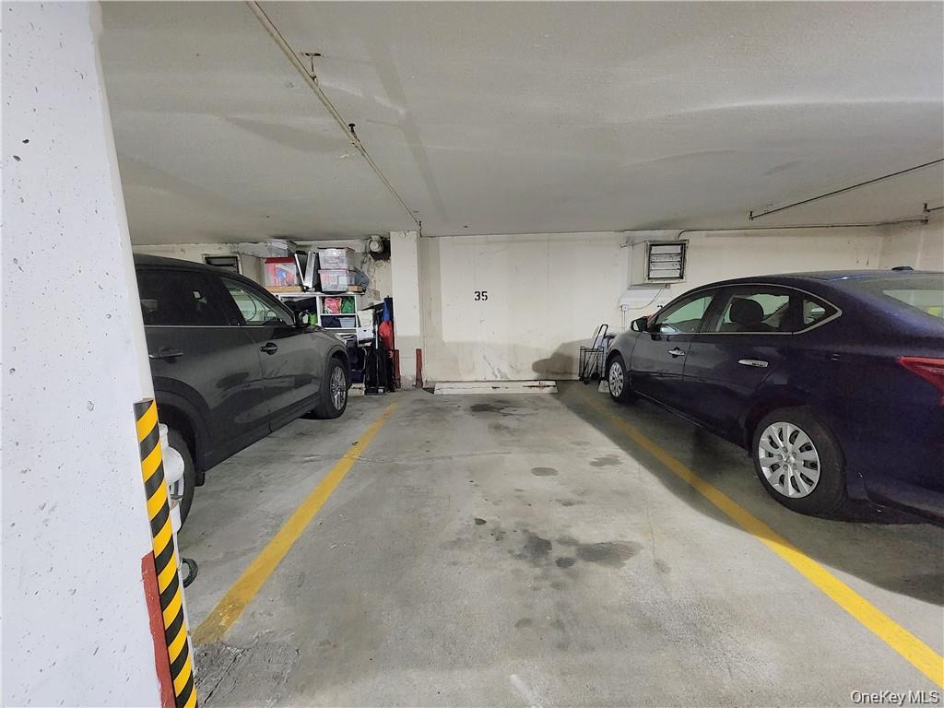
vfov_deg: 89.9
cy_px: 354
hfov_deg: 106.2
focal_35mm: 13
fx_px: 355
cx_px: 472
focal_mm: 2.2
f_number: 2.2
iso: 1250
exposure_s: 1/24
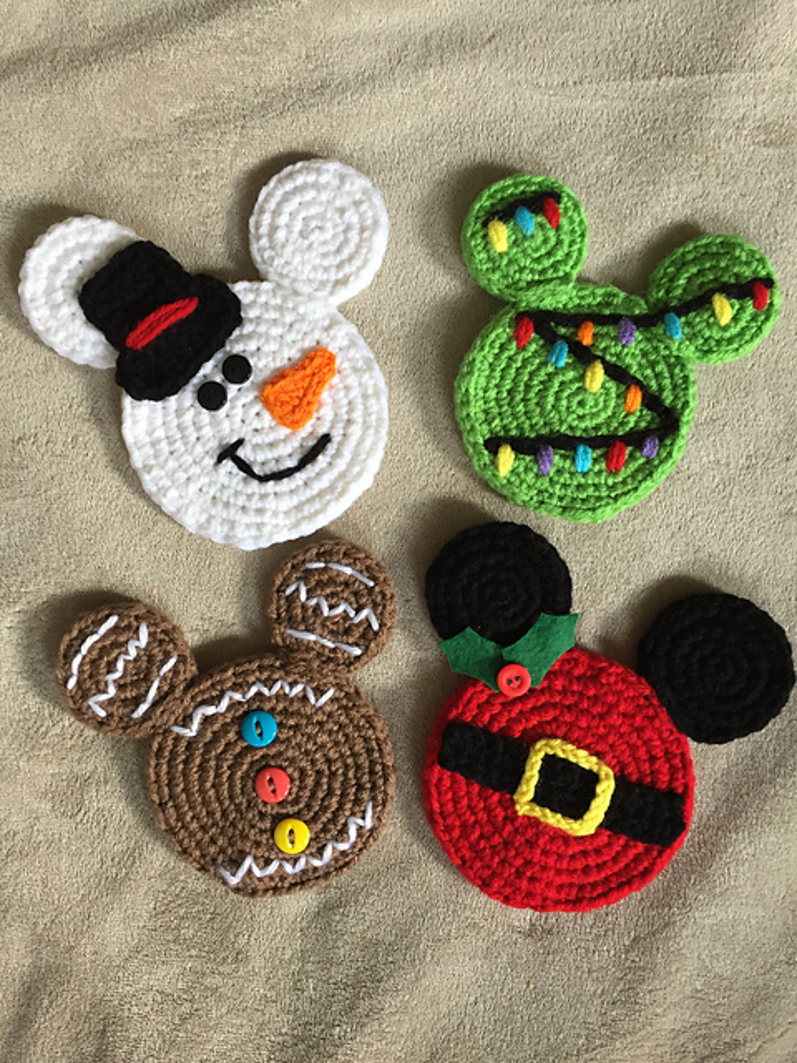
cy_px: 532
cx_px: 398
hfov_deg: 48.2
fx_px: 890
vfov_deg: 61.7
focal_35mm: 29
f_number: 2.2
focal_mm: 4.15
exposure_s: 1/30
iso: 100
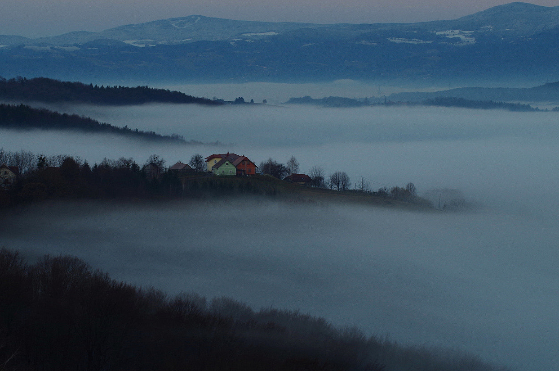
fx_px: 2092
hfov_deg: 15.2
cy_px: 155
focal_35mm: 135
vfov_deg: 10.1
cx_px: 204
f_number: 10
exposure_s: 1/20
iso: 160
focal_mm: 70
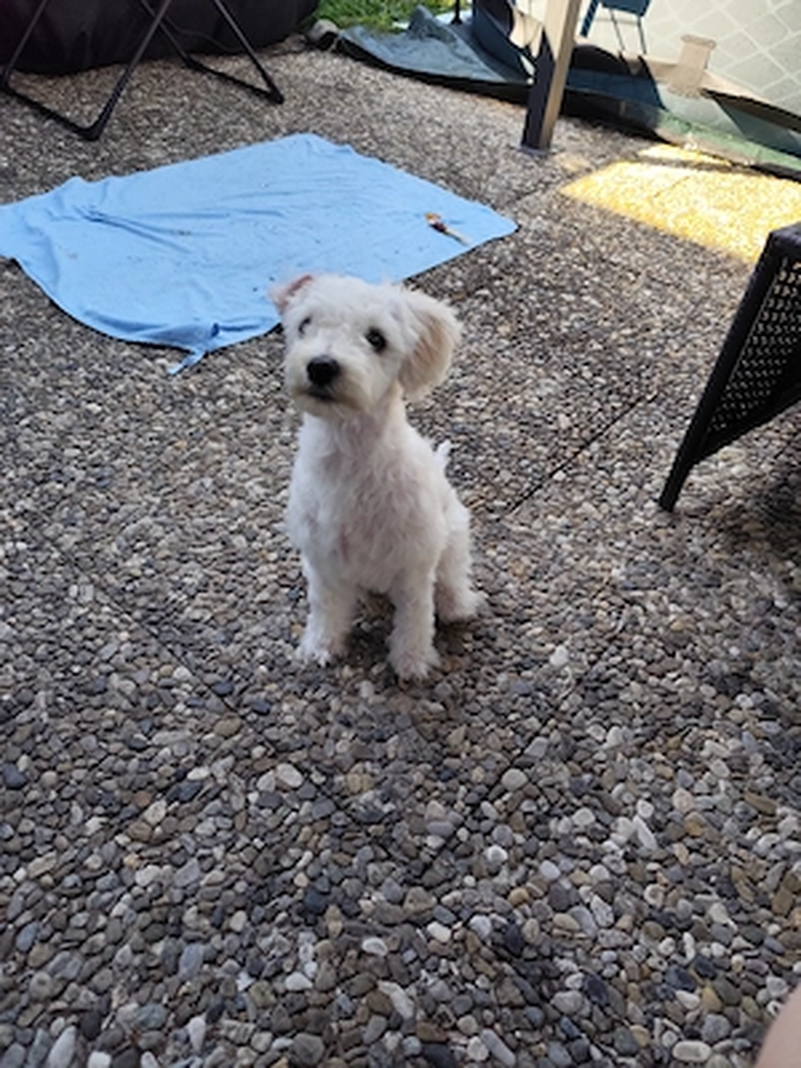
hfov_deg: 58.9
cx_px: 400
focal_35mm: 23
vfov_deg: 73.9
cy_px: 534
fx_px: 710
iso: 50
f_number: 1.65
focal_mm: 6.14
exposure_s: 1/179
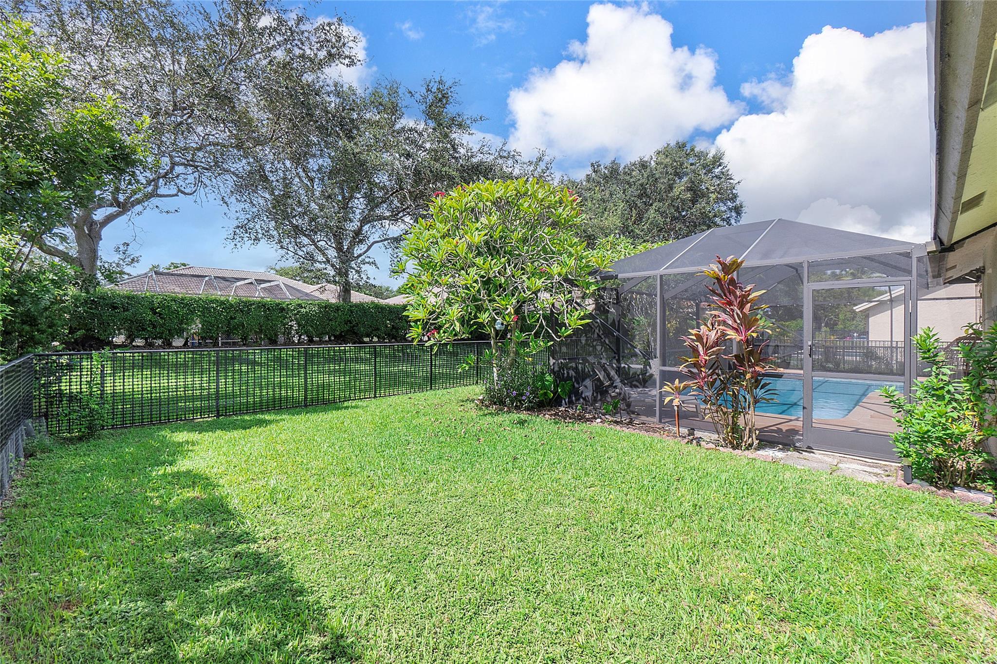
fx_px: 415
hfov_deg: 100.4
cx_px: 498
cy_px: 332
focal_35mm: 15
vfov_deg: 77.3
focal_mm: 10
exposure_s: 1/200
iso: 200
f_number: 10
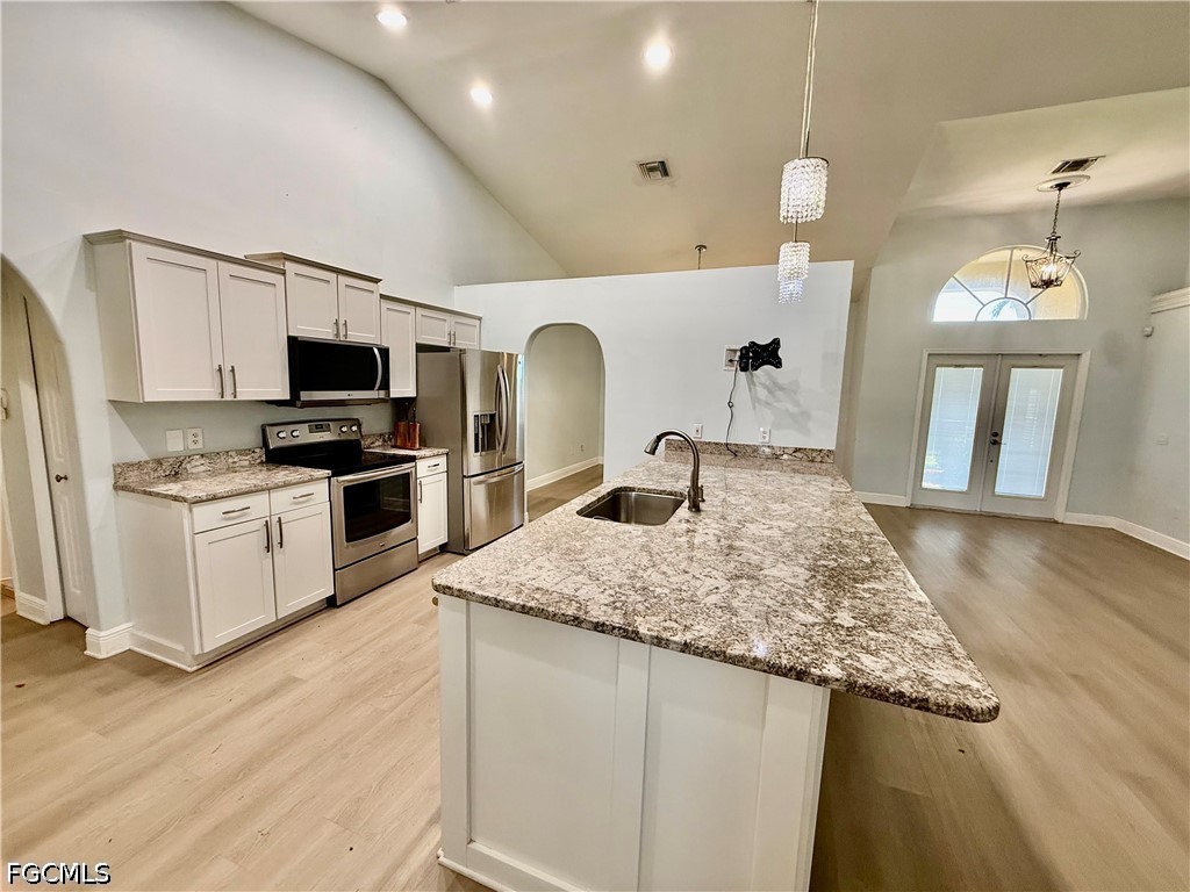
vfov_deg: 85.7
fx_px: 481
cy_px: 446
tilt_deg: -7.0
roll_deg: -1.3
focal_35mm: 14
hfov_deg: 102.1
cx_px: 595
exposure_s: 1/120
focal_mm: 2.22
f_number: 2.2
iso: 160
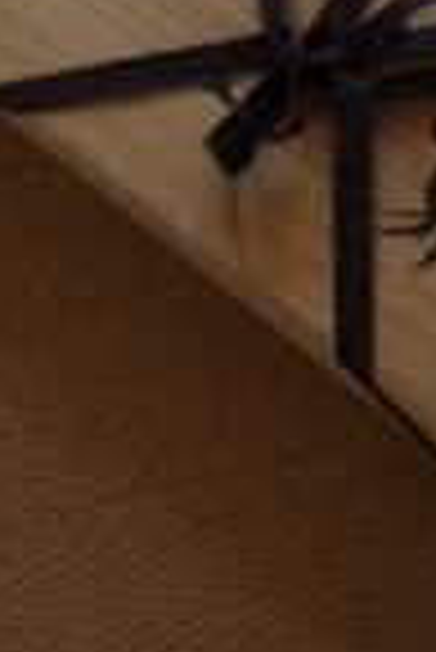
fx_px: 2501
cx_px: 382
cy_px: 106
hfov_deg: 9.9
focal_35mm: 138
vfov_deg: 14.7
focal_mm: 33
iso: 160
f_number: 1.4
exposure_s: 1/250
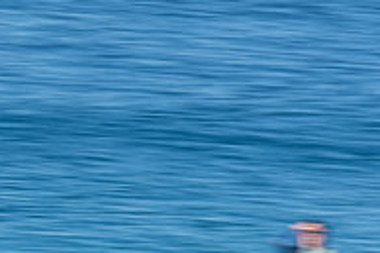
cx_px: -143
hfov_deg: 0.9
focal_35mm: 2246
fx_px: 23687
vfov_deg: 0.6
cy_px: 309
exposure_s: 1/25
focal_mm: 500
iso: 100
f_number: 20
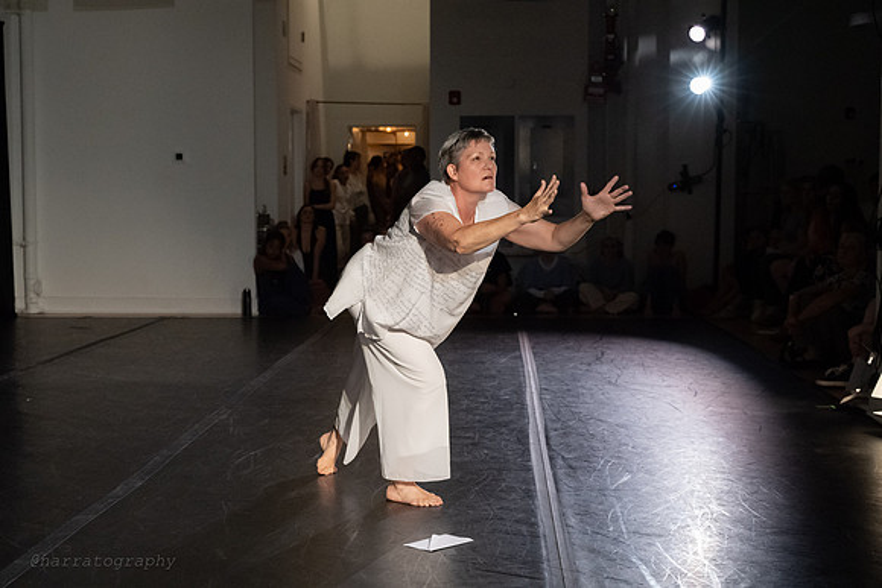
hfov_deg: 35.9
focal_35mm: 56
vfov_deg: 24.4
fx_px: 1361
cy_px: 289
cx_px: 421
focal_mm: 52
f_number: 4
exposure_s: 1/500
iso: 6400
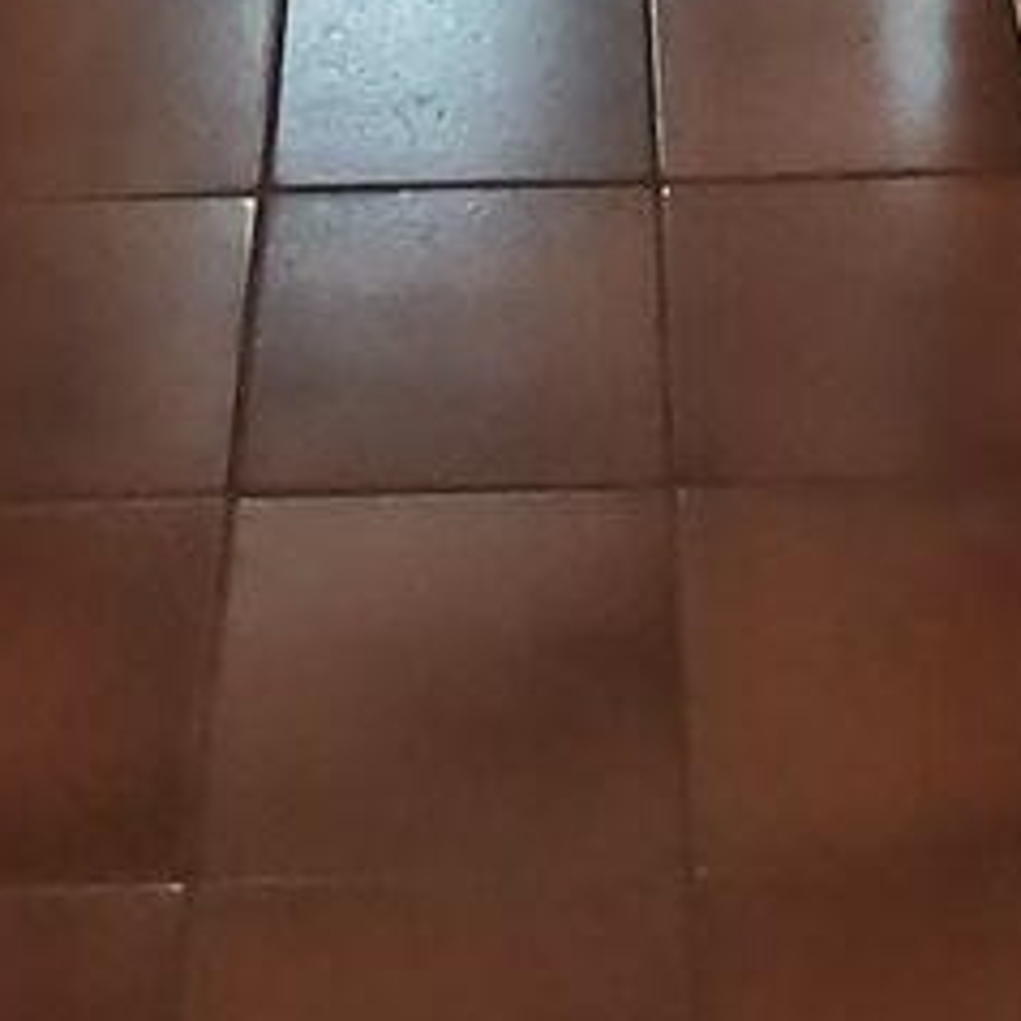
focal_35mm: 114
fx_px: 3804
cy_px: -2256
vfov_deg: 10.1
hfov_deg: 15.2
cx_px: 708
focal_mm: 2.35
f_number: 2.2
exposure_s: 1/40
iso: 320
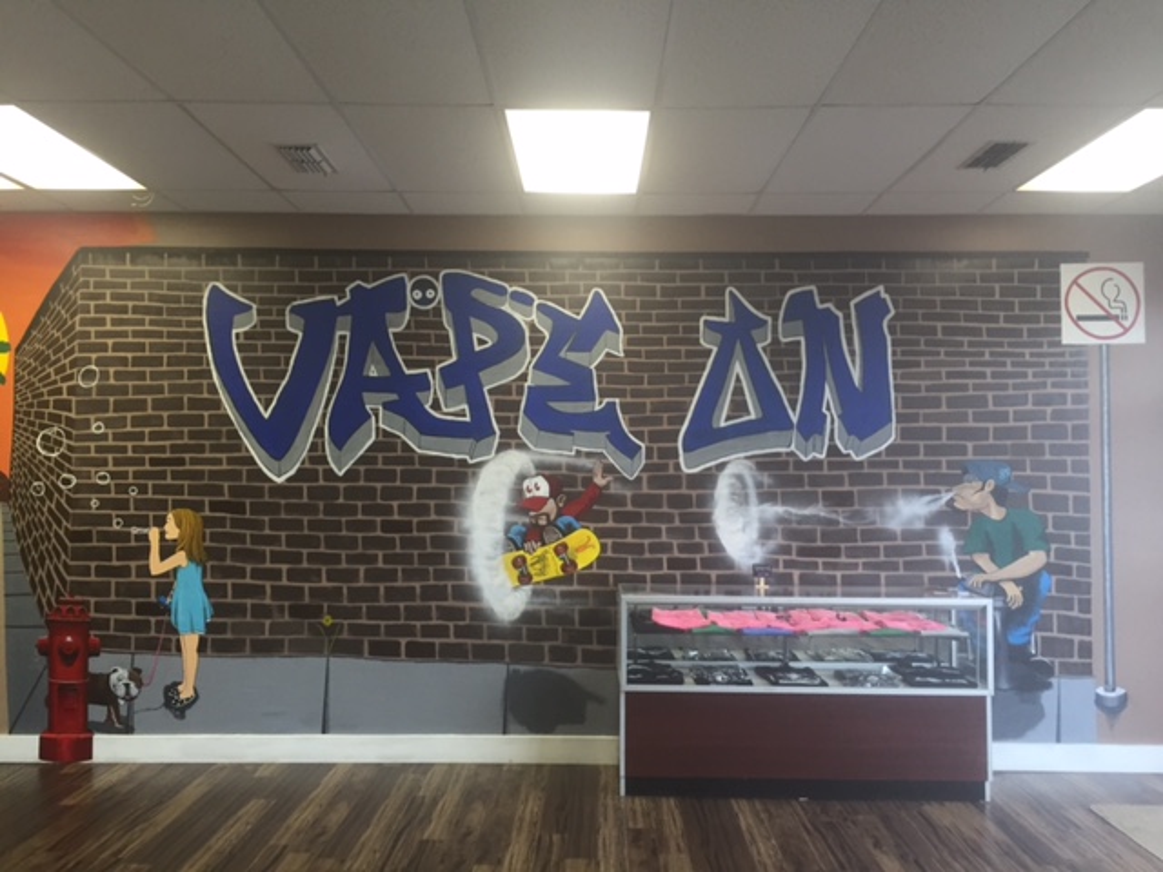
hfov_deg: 61.7
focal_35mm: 29
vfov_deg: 48.2
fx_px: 974
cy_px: 436
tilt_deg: +2.3
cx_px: 582
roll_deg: -0.8
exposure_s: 1/30
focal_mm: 4.15
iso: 50
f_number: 2.2
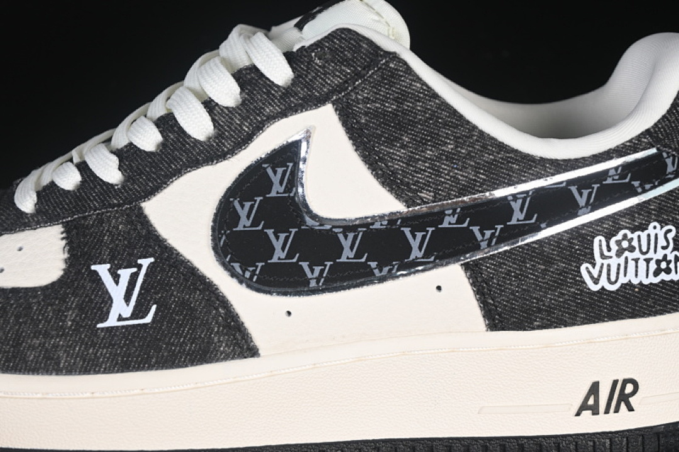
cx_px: 340
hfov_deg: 27.0
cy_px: 226
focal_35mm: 75
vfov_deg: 18.2
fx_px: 1414
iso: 160
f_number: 6.3
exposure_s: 1/60
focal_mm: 50
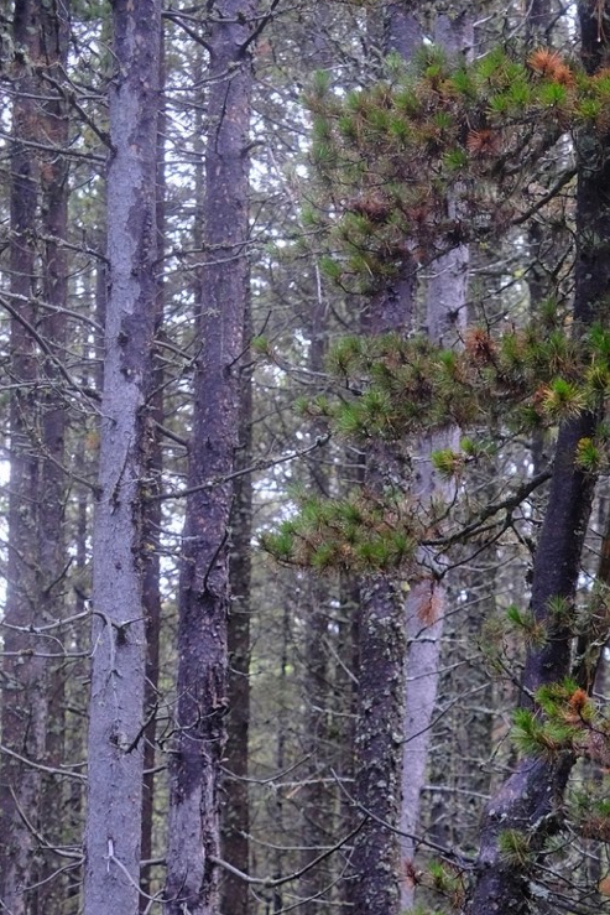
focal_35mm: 112
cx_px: 737
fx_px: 2845
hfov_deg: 12.0
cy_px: 1060
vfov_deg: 17.5
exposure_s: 1/240
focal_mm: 30.9
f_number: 2.8
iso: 1250
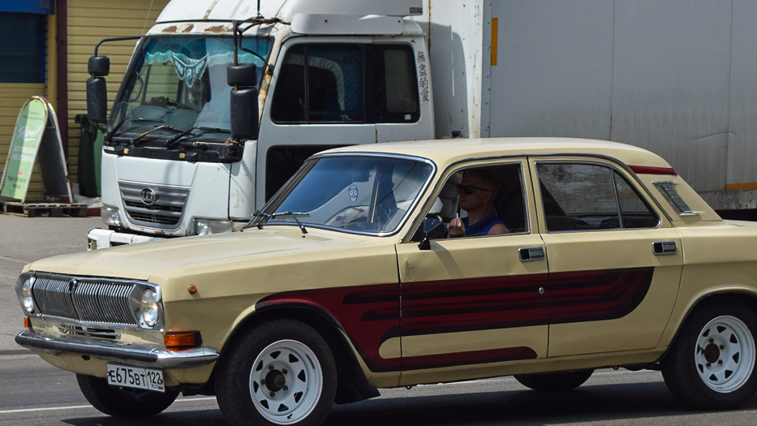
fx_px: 1947
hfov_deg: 22.0
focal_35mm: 97
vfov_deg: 12.5
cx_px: 410
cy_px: 200
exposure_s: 1/1250
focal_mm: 48
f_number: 6.3
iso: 200
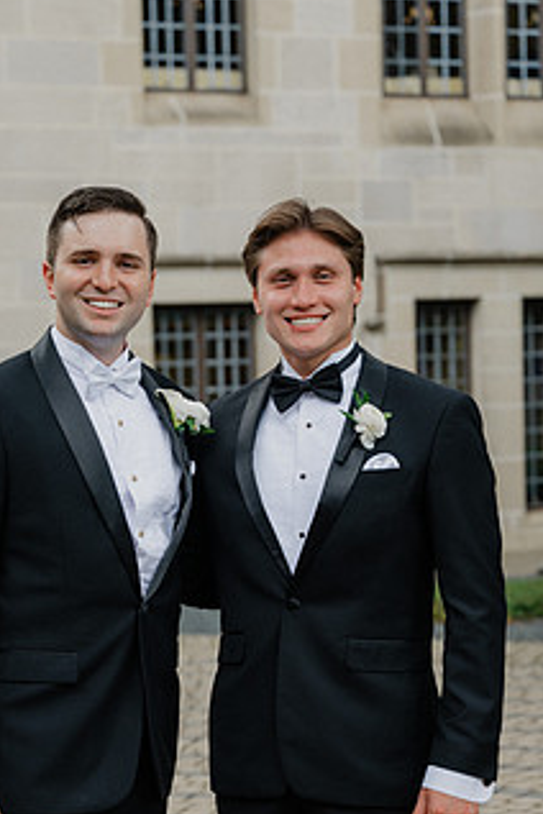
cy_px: 535
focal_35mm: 99
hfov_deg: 13.8
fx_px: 2240
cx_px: 195
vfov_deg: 20.5
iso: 160
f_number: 3.5
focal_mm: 70
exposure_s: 1/320
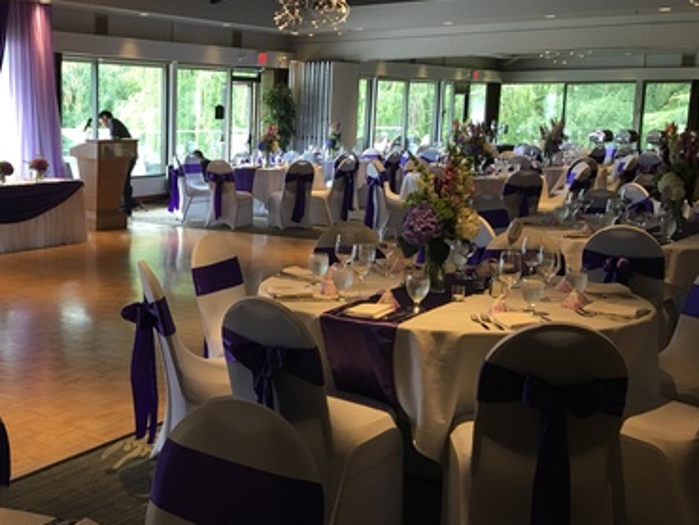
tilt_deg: -9.4
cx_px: 134
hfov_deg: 38.8
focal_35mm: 47
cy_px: 281
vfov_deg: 30.9
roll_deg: -1.1
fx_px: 950
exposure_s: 1/15
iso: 32
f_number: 2.2
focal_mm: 4.15
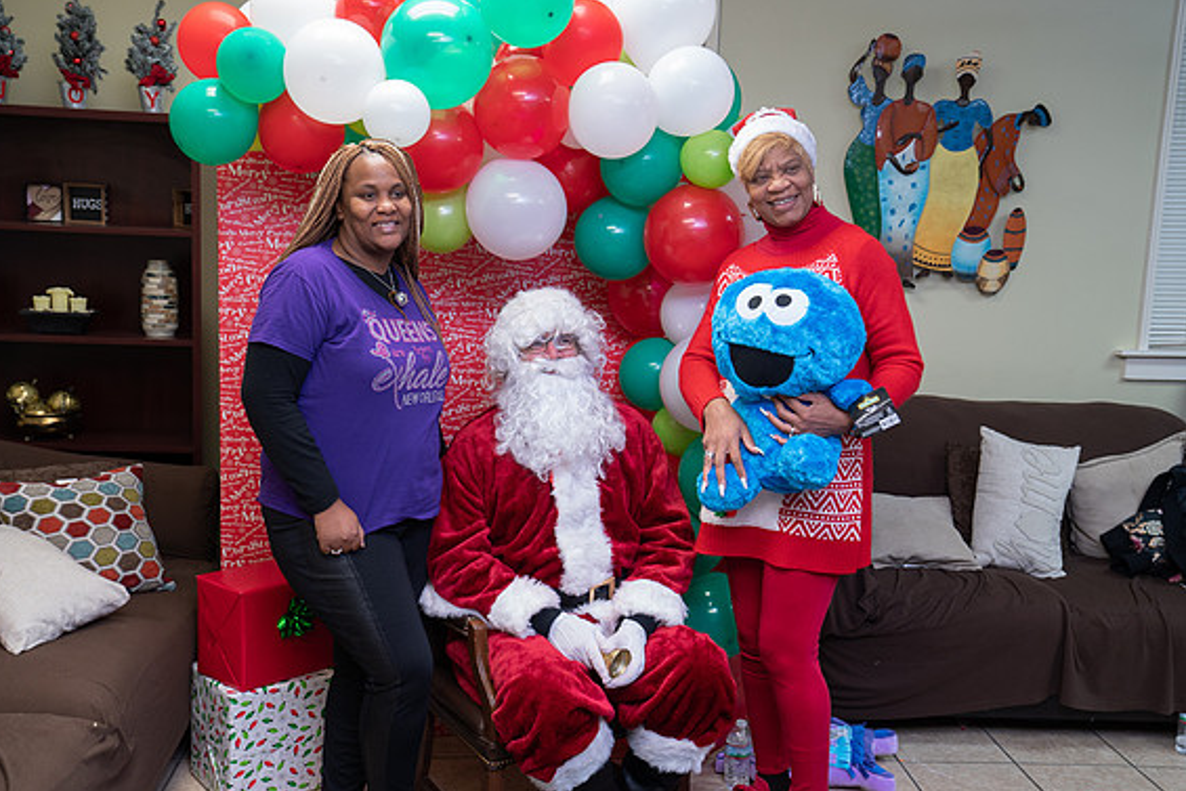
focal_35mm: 39
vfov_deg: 34.2
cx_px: 579
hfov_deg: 49.5
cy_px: 398
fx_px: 1285
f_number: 4.5
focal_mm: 38
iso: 640
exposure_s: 1/30
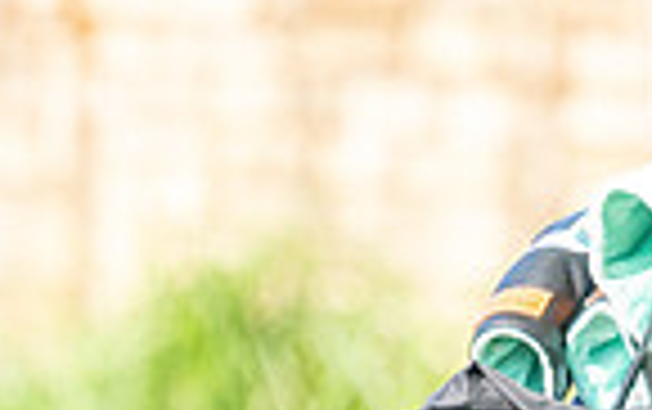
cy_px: 122
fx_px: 32662
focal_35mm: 1836
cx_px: 1228
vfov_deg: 0.7
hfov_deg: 1.1
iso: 320
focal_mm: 300
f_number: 5
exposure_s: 1/1250
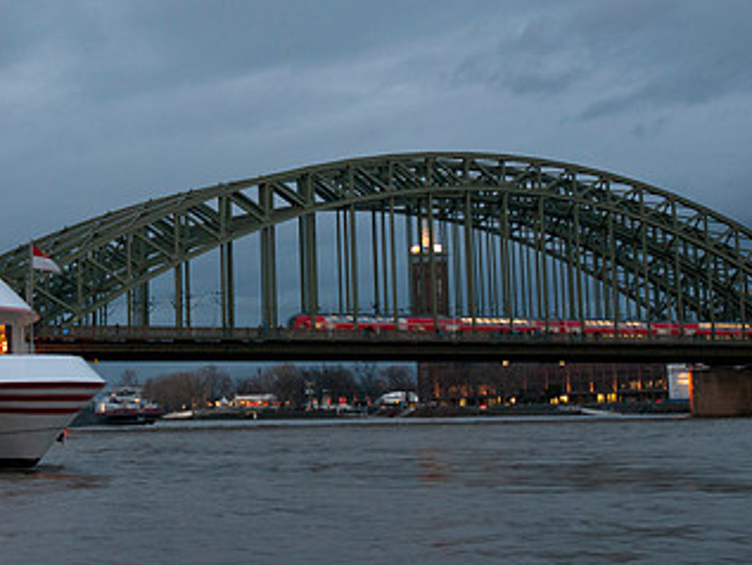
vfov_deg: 17.9
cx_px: 147
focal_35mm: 82
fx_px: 1779
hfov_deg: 23.5
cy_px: 135
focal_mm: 31
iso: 400
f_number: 4
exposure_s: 1/8
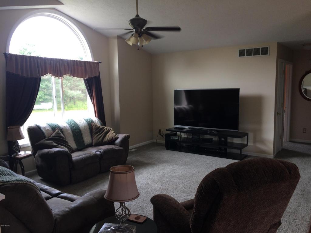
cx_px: 156
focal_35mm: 29
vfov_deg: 48.2
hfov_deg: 61.7
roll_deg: +0.8
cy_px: 116
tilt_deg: -8.8
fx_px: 261
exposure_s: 1/60
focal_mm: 4.15
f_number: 2.2
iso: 40
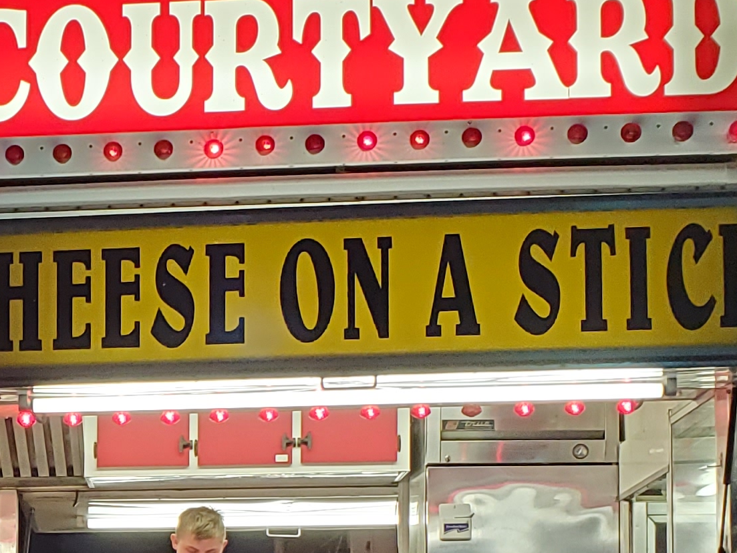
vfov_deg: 15.1
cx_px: -71
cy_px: 639
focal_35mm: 95
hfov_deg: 19.8
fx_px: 2023
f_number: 2.4
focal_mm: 4.3
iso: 320
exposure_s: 1/91
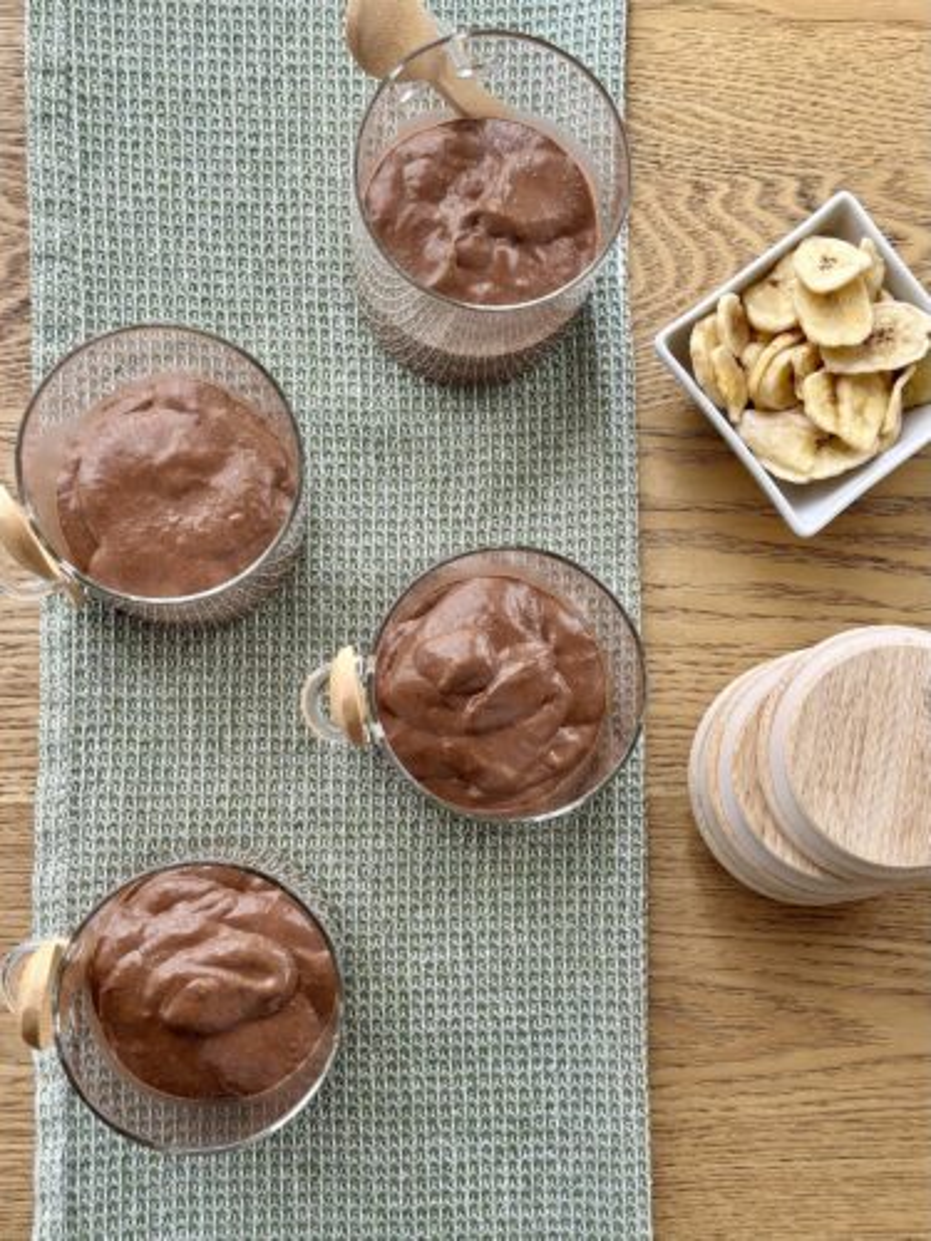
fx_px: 1721
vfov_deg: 39.7
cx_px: 466
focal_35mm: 48
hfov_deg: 30.3
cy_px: 620
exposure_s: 1/121
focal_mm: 6.86
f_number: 1.78
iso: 100
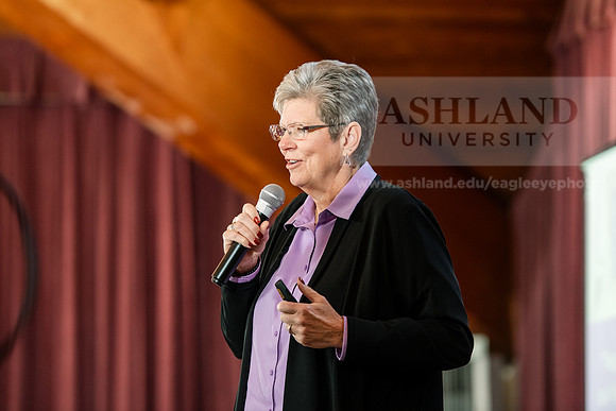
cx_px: 308
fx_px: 2909
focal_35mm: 170
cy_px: 206
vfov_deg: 8.1
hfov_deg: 12.1
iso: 1600
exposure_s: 1/200
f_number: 3.5
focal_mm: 170
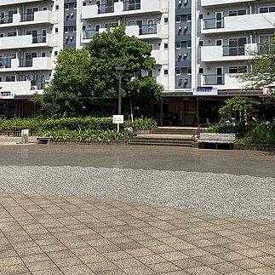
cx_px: 143
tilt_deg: +3.0
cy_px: 77
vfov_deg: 34.1
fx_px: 440
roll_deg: -1.4
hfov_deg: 34.7
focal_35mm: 49
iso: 32
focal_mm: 3.99
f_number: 1.8
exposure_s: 1/2433
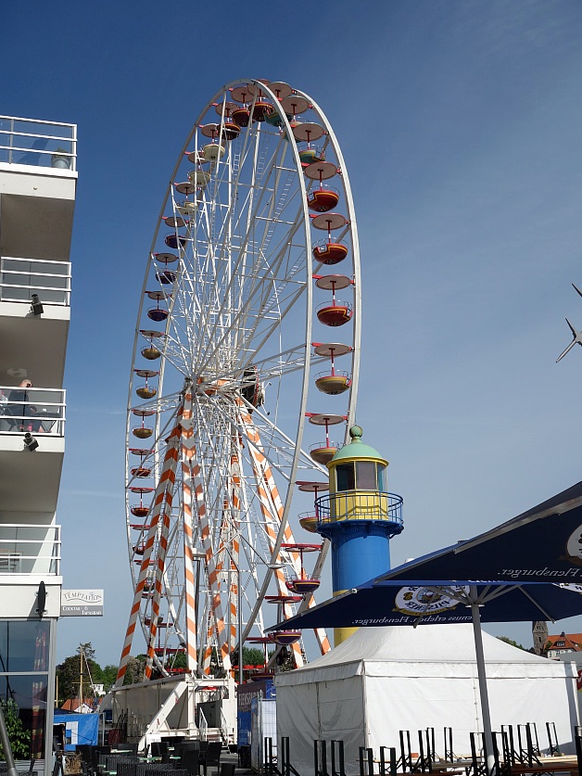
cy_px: 425
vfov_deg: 43.8
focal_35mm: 43
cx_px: 292
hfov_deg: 33.6
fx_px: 964
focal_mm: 14.57
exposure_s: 1/500
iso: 125
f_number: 8
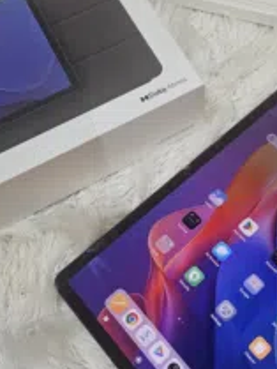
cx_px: 164
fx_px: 469
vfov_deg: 42.9
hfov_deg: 32.8
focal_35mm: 44
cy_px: 180
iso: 800
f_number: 1.8
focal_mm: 5.4
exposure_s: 1/120
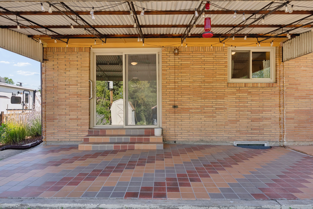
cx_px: 156
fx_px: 200
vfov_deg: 55.2
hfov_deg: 76.1
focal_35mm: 23
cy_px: 104
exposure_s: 1/200
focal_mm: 23
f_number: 10
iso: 200
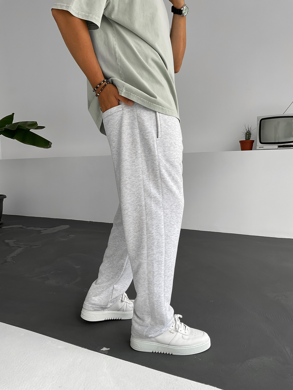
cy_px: 195
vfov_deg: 61.7
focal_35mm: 29
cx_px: 146
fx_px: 327
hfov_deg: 48.2
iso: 20
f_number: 1.8
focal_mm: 3
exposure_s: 1/120
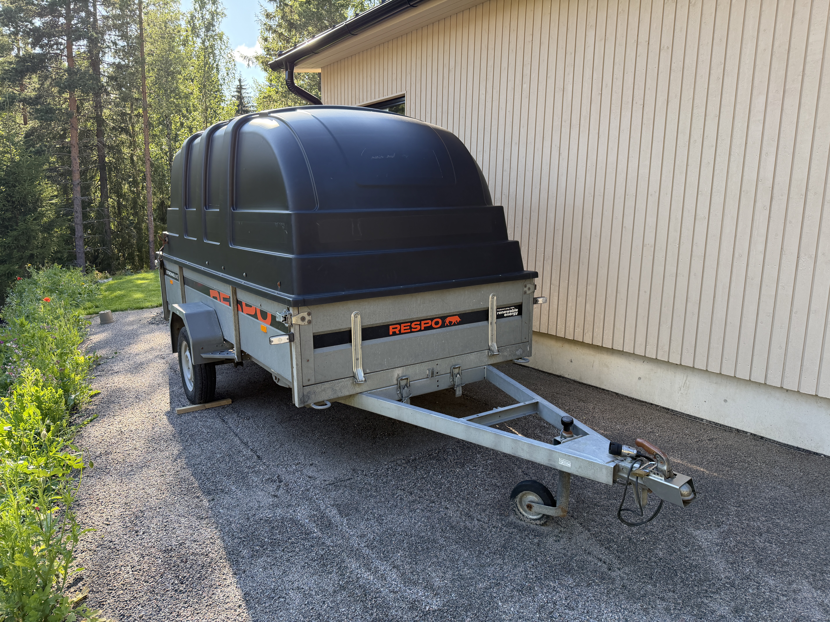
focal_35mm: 24
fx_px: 575
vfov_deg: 56.8
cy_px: 311
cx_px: 415
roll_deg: -1.1
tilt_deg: -9.5
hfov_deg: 71.6
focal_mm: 6.76
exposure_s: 1/683
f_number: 1.78
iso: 100
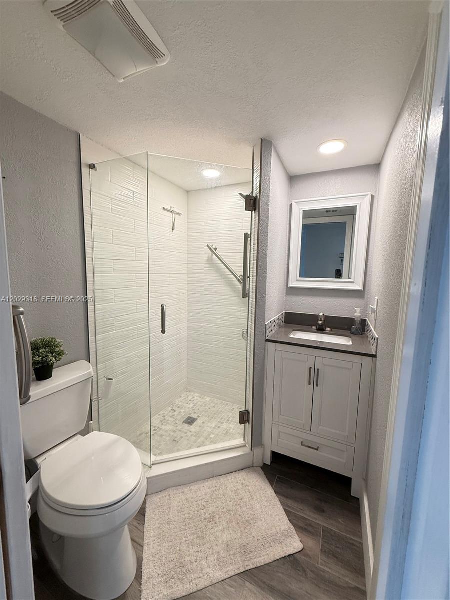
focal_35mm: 14
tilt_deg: -6.8
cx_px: 225
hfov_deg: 85.7
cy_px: 300
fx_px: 243
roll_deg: -1.4
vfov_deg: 102.1
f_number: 2.2
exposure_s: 1/120
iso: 320
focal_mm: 2.22
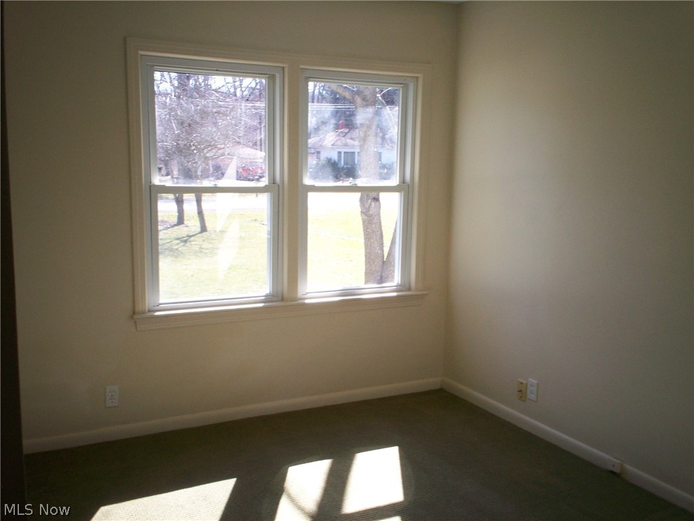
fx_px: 722
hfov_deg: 51.4
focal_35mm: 36
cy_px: 260
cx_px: 347
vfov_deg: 39.7
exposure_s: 1/72.3
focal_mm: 6
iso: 100
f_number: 4.5
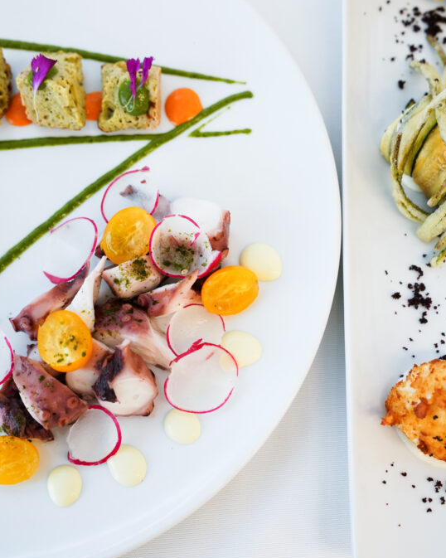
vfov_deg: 37.3
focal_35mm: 50
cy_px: 281
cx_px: 265
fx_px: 825
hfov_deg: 30.2
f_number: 3.2
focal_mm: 35
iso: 1600
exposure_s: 1/160
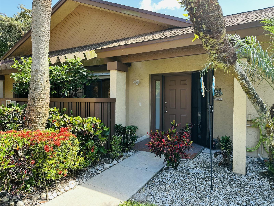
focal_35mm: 24
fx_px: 190
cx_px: 137
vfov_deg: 56.8
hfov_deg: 71.6
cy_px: 103
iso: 80
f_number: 1.78
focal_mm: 6.86
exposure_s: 1/458
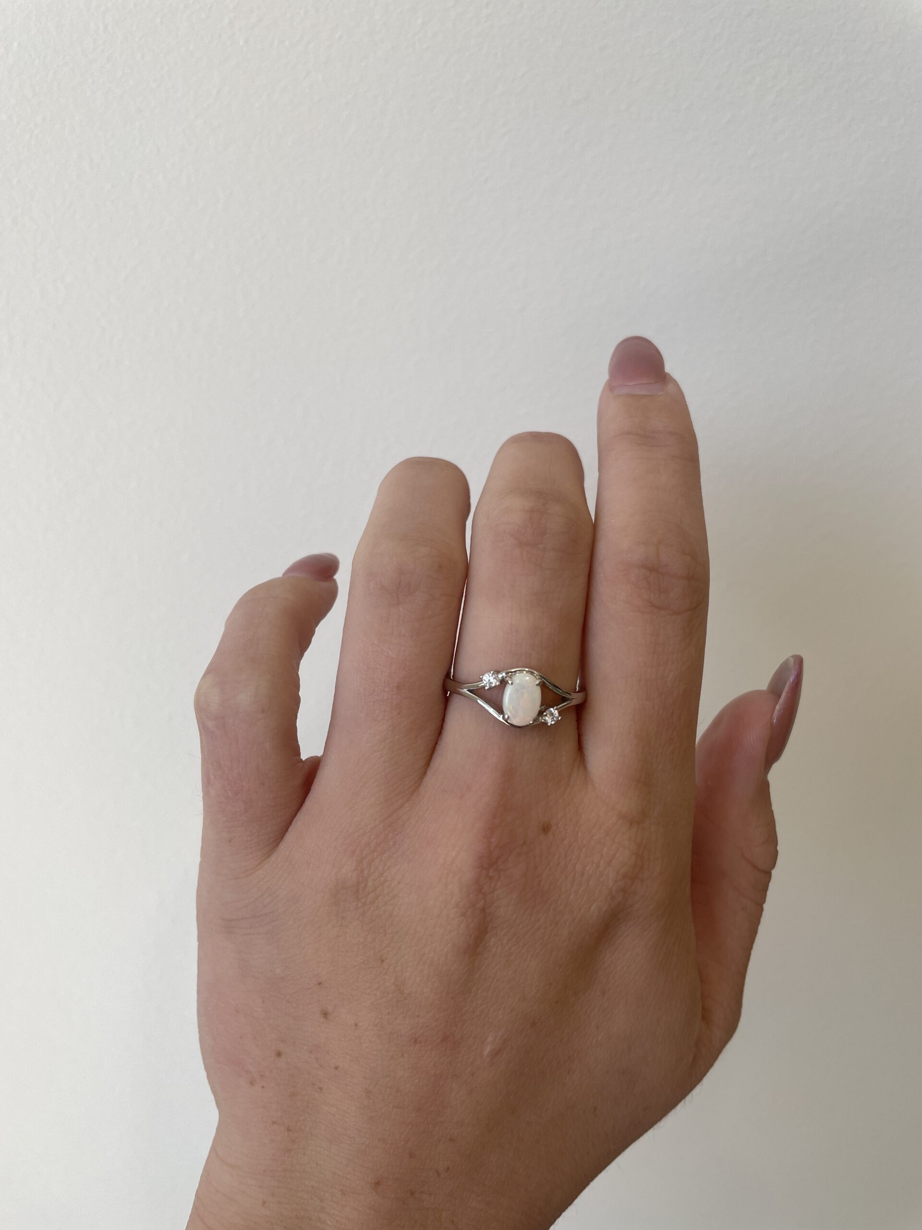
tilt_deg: -23.5
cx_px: 461
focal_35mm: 26
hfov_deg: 53.1
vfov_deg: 67.3
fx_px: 923
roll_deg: +12.3
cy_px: 615
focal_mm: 4.2
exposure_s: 1/120
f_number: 1.6
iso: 50
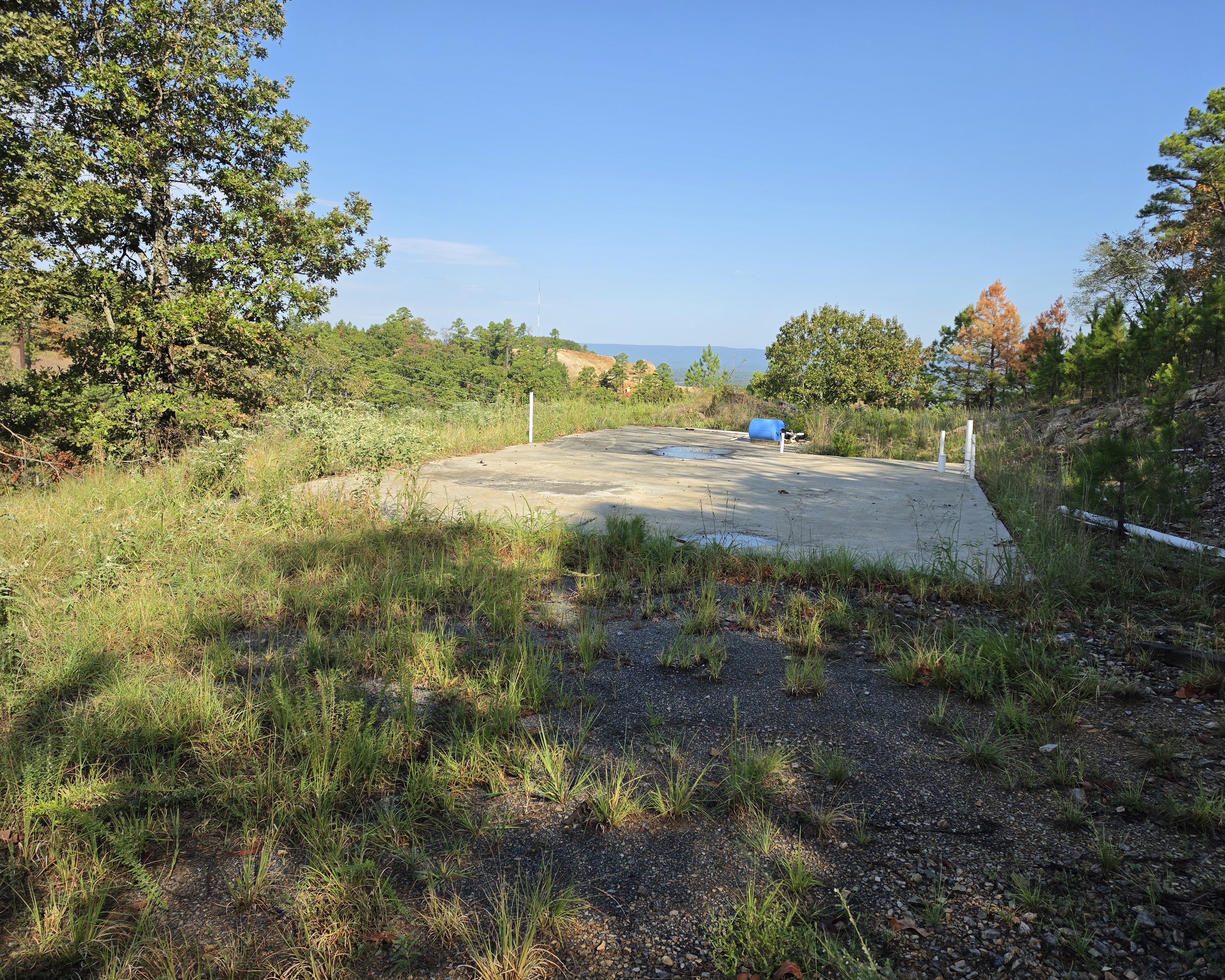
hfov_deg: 70.2
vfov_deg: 58.8
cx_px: 645
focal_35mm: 24
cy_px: 489
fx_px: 870
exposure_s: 1/4055
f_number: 1.4
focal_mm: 6.5
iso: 64
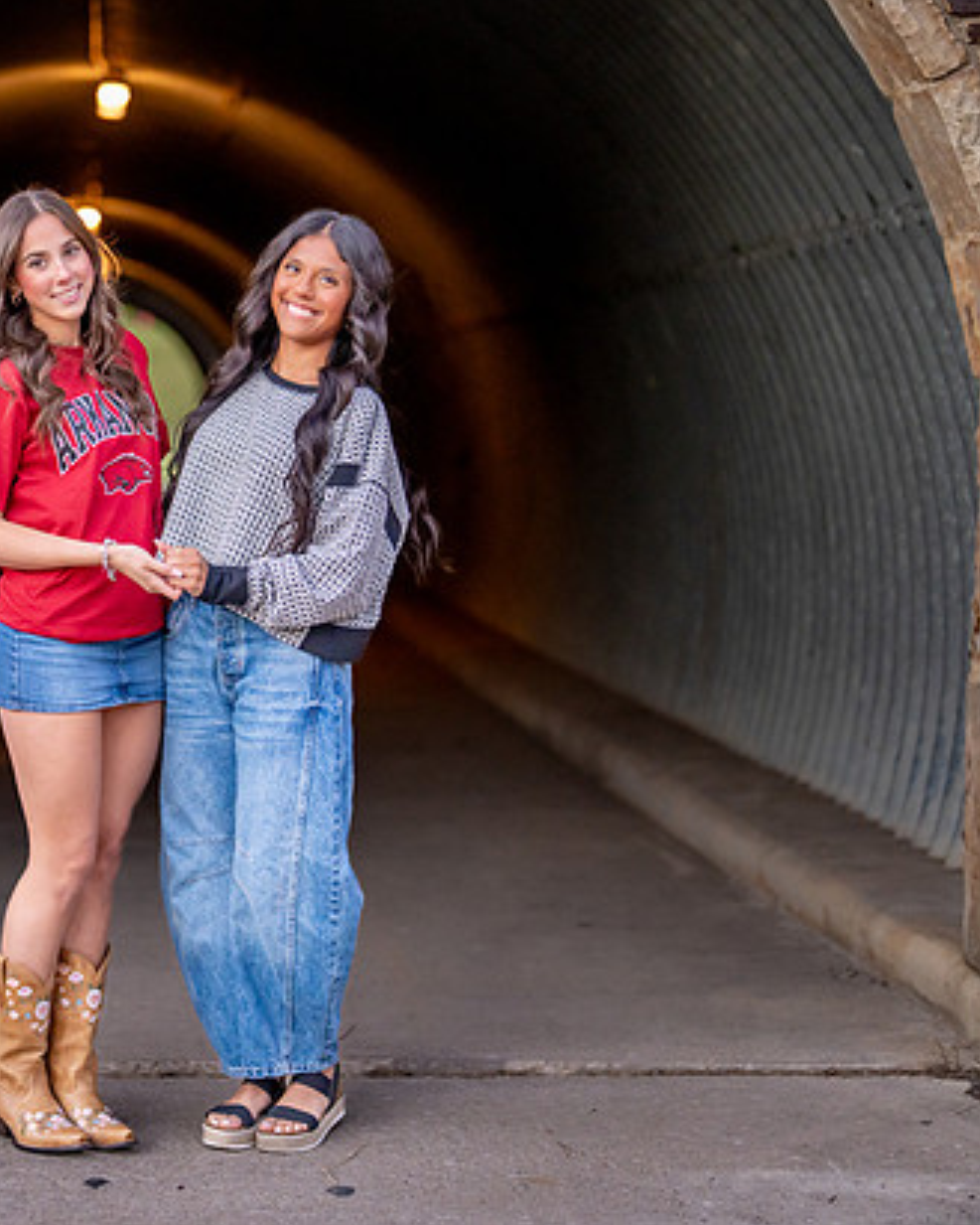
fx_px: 2972
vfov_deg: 23.3
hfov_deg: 18.5
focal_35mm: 82
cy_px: 544
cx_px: 150
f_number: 1.2
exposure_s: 1/500
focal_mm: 50
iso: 1000
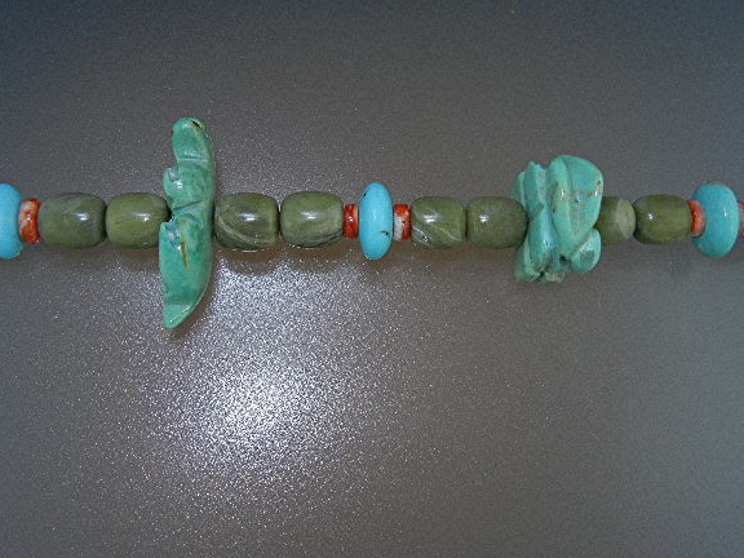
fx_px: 1075
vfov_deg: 29.1
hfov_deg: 38.2
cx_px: 349
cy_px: 252
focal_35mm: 50
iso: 200
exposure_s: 1/30
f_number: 3.8
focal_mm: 8.1
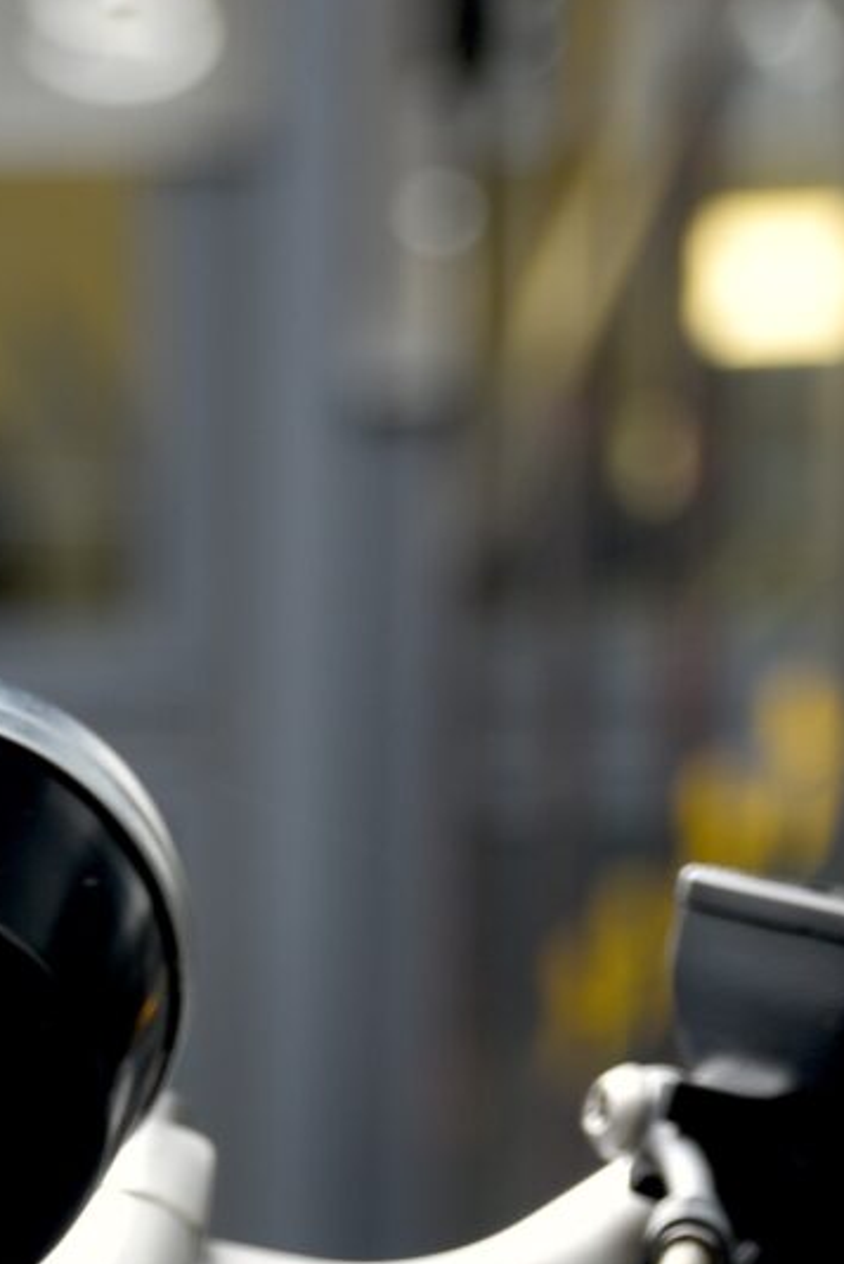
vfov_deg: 7.2
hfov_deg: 5.1
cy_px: 2958
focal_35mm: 268
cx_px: -304
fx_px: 9418
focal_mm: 56
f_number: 3.2
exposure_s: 1/60
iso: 100
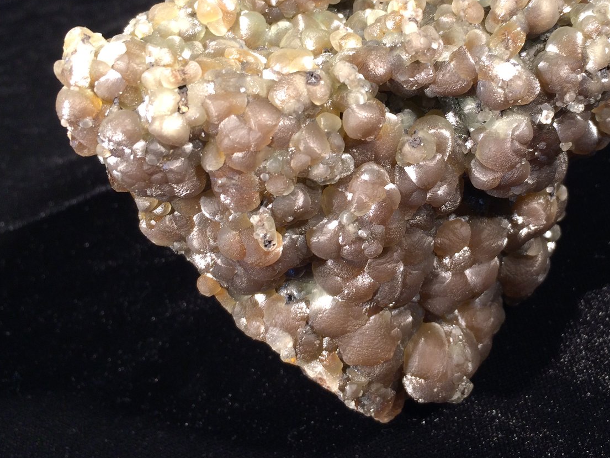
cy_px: 147
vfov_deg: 34.0
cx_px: 402
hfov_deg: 44.2
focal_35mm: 42
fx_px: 740
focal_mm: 4.15
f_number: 2.2
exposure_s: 1/30
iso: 40
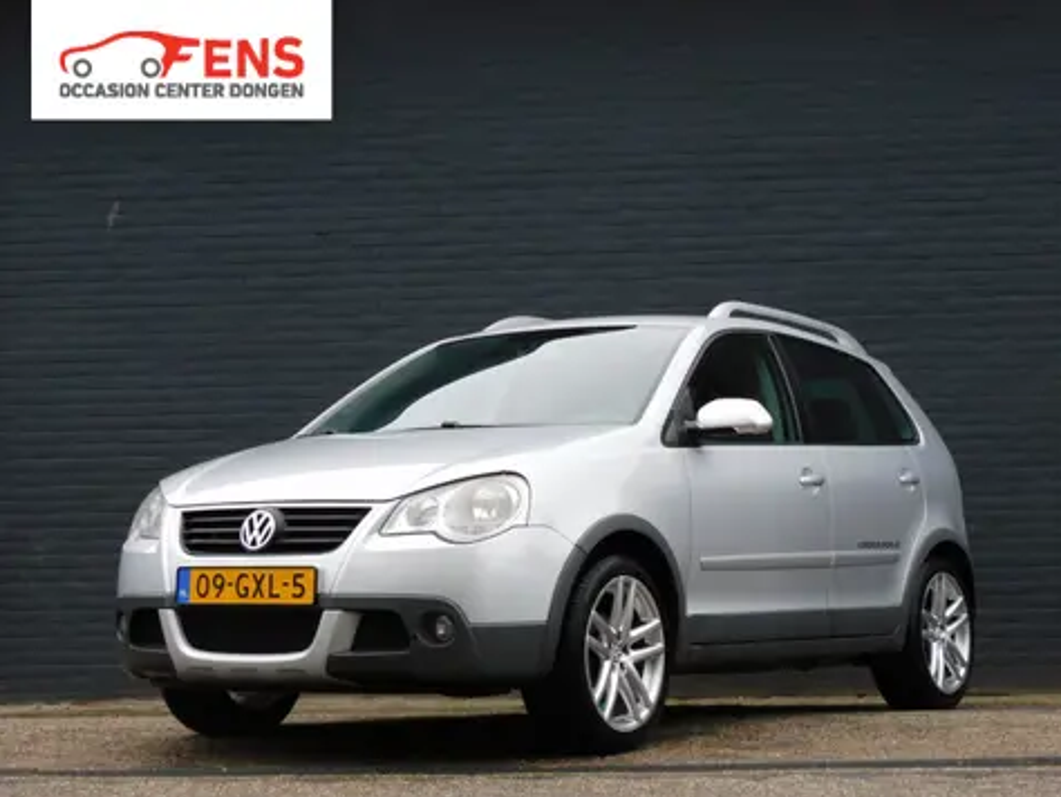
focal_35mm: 81
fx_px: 2484
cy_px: 401
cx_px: 535
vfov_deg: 18.2
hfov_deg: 24.1
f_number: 4.5
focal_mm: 14.3
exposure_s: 1/400
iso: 125
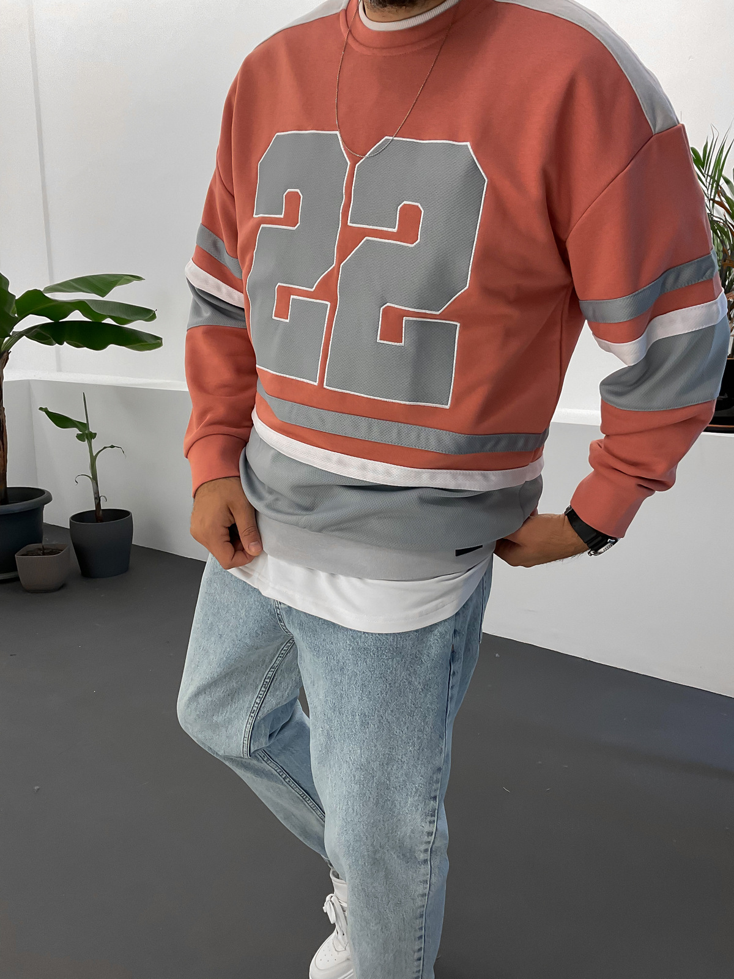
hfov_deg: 48.2
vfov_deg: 61.7
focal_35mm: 29
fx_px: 820
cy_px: 490
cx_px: 367
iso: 64
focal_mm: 3
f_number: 1.8
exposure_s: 1/100
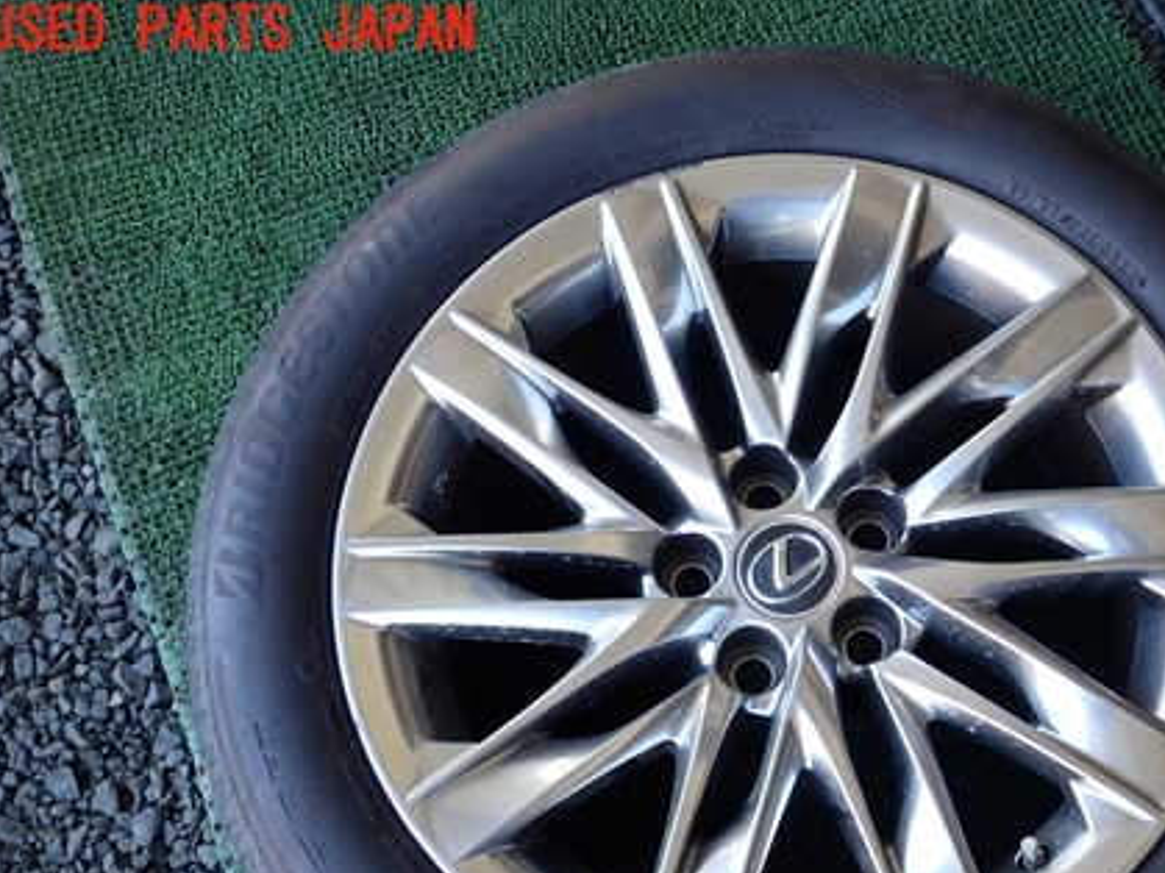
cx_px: 804
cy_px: 623
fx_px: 1447
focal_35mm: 43
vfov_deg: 33.1
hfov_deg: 43.1
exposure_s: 1/125
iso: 200
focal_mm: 5.4
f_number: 2.3
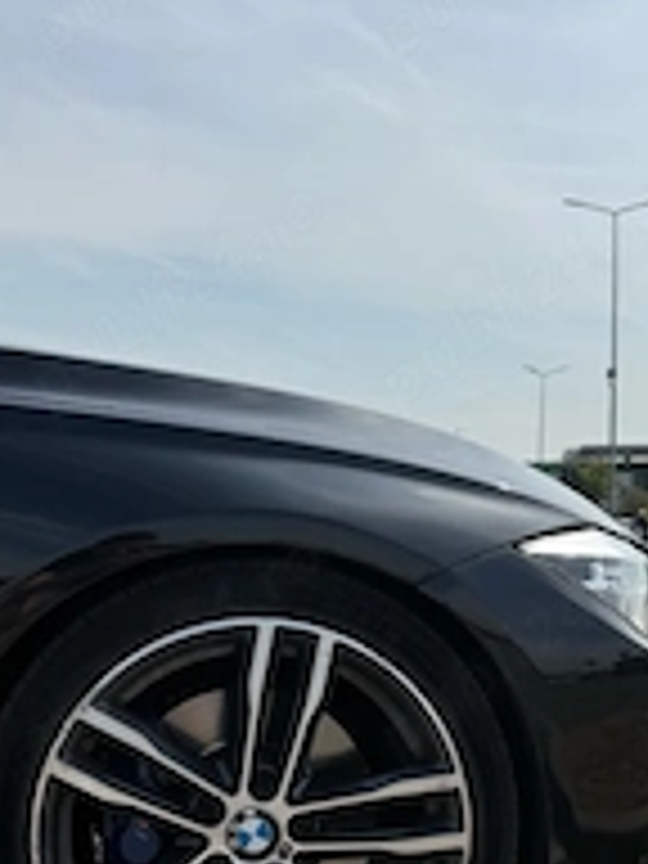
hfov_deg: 29.1
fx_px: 1248
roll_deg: -0.9
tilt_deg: -6.4
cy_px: 702
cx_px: 266
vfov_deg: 36.8
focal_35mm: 50
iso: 80
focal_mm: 6.76
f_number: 1.78
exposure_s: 1/6711
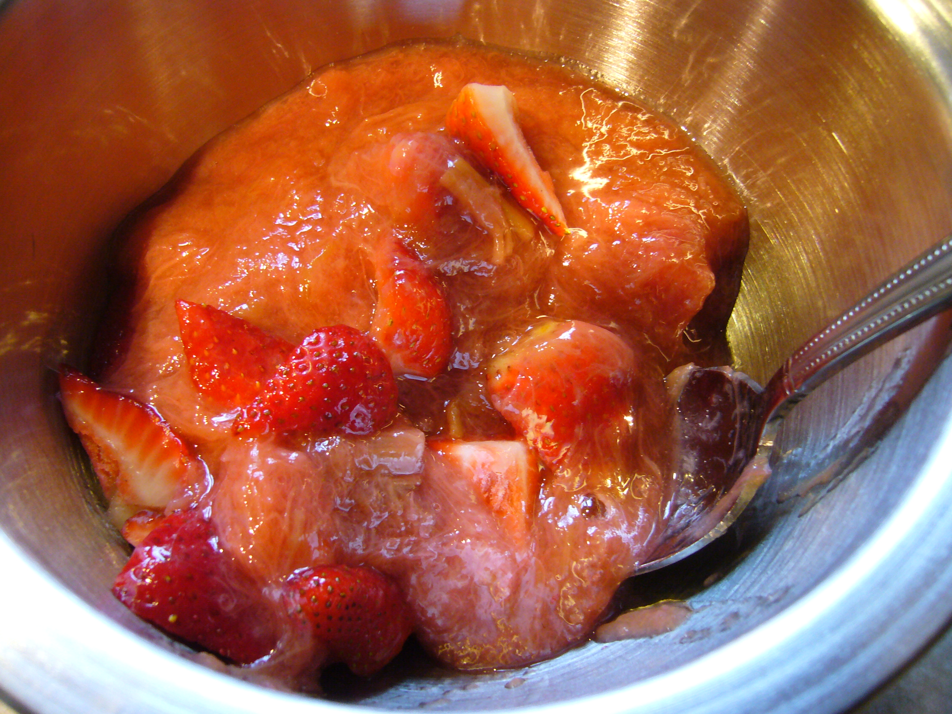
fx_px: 1100
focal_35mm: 40
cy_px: 357
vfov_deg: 36.0
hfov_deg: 46.8
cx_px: 476
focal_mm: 6.6
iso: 200
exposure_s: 1/13
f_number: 3
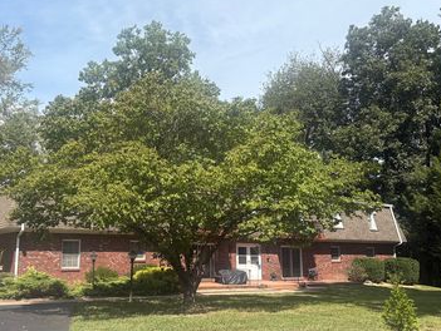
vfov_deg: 38.7
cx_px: 171
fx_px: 472
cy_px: 166
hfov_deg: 49.7
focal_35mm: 37
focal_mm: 5.96
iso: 50
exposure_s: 1/2747
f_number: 1.6
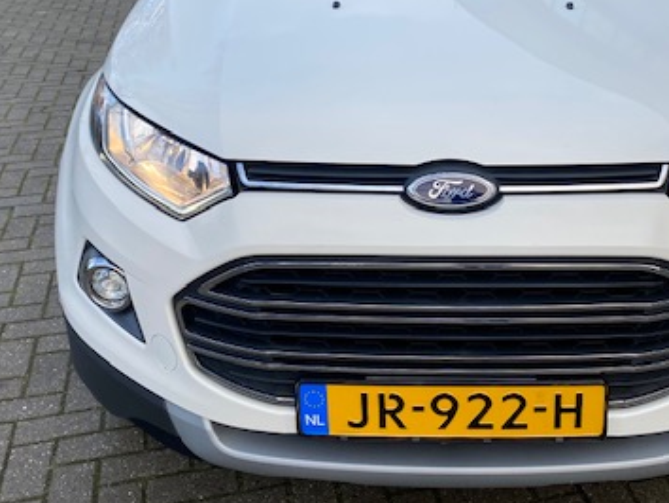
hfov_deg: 39.9
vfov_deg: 30.5
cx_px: 452
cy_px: 132
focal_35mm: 47
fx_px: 909
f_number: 1.8
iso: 32
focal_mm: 4.25
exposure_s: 1/719
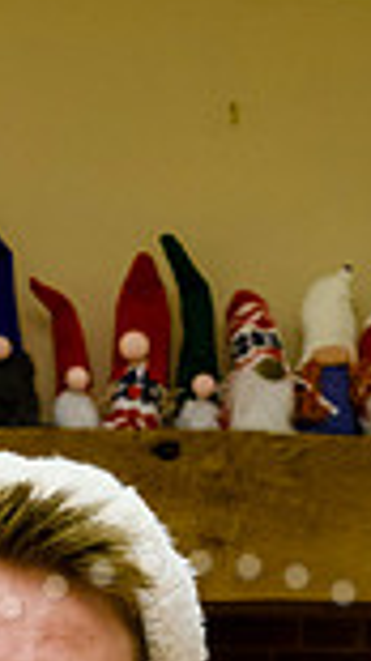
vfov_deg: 14.7
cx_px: 192
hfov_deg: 8.8
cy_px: 947
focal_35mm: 137
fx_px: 2400
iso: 1600
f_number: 5
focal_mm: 30
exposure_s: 1/60
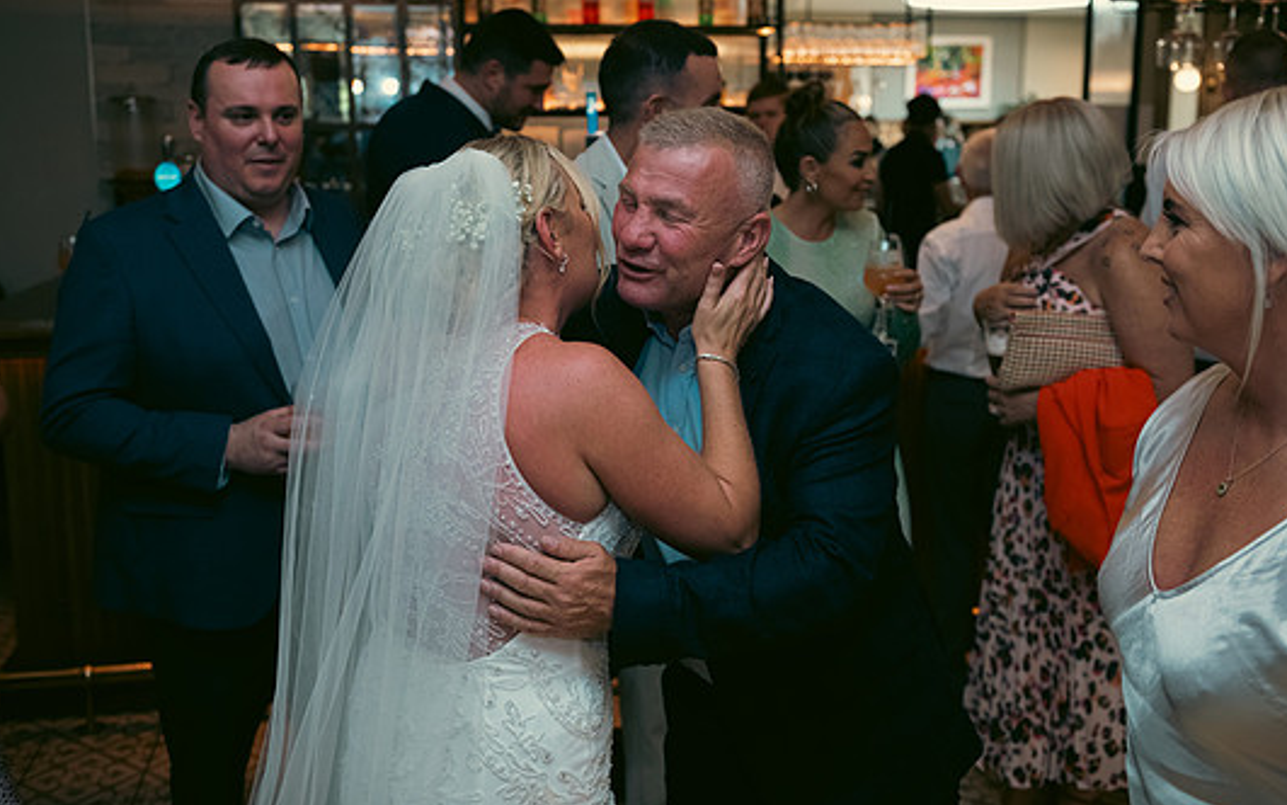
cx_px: 645
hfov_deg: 50.4
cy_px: 350
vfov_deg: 32.7
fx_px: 1368
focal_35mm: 39
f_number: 3.5
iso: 800
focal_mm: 35
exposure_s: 1/160
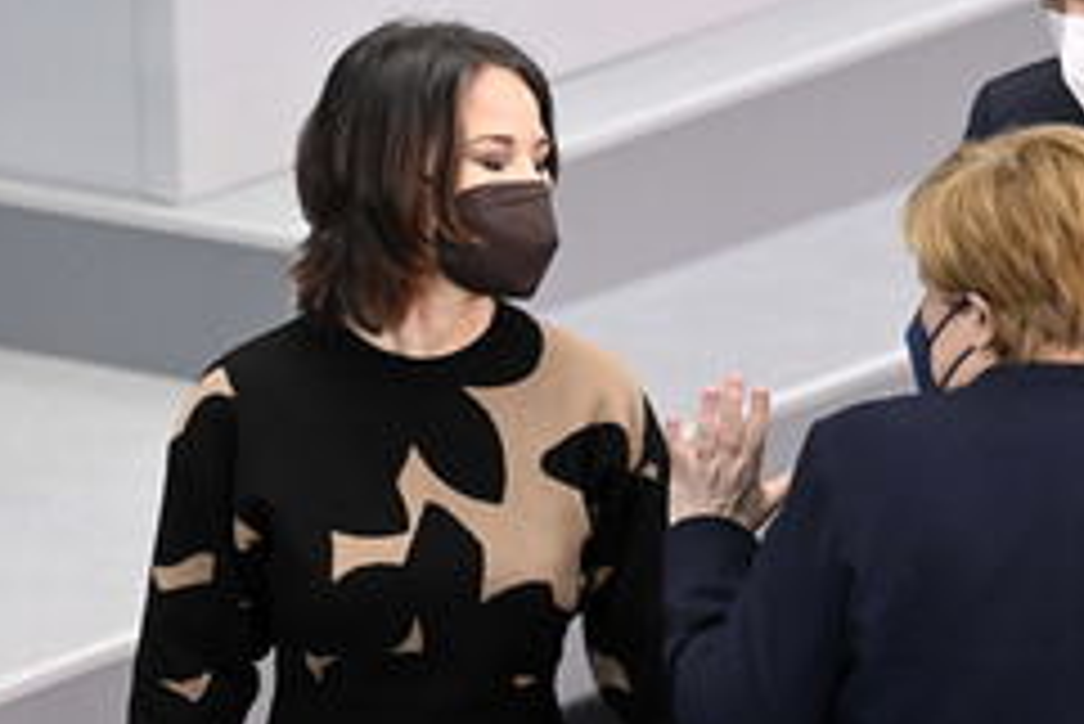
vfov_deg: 2.9
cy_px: 378
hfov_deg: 4.4
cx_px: 749
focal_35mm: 467
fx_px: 14070
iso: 8000
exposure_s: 1/400
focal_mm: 250
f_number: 5.6
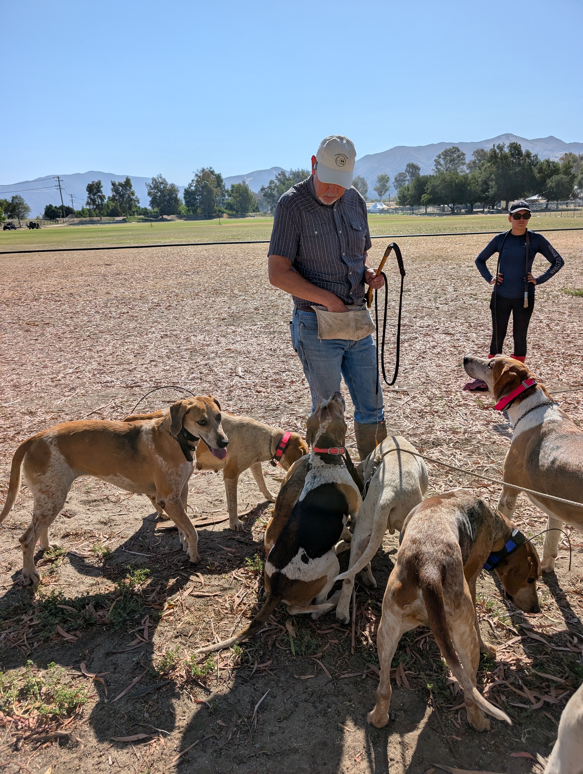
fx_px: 538
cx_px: 292
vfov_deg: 71.5
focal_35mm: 24
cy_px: 387
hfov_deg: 56.9
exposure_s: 1/1764
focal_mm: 6.9
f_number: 1.68
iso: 22
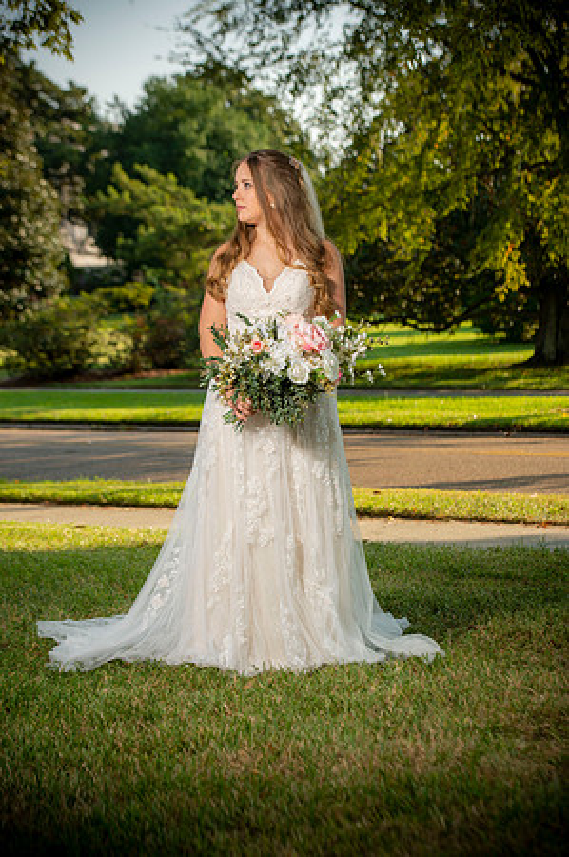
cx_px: 284
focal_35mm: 85
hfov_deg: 16.0
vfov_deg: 23.9
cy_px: 428
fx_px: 2020
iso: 100
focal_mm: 85
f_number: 5.6
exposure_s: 1/250
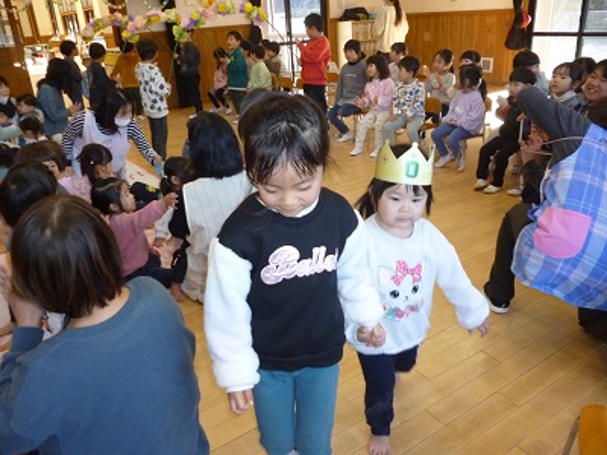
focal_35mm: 28
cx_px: 304
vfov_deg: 49.7
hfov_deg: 63.4
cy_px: 228
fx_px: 491
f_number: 3.1
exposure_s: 1/125
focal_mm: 5
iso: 400
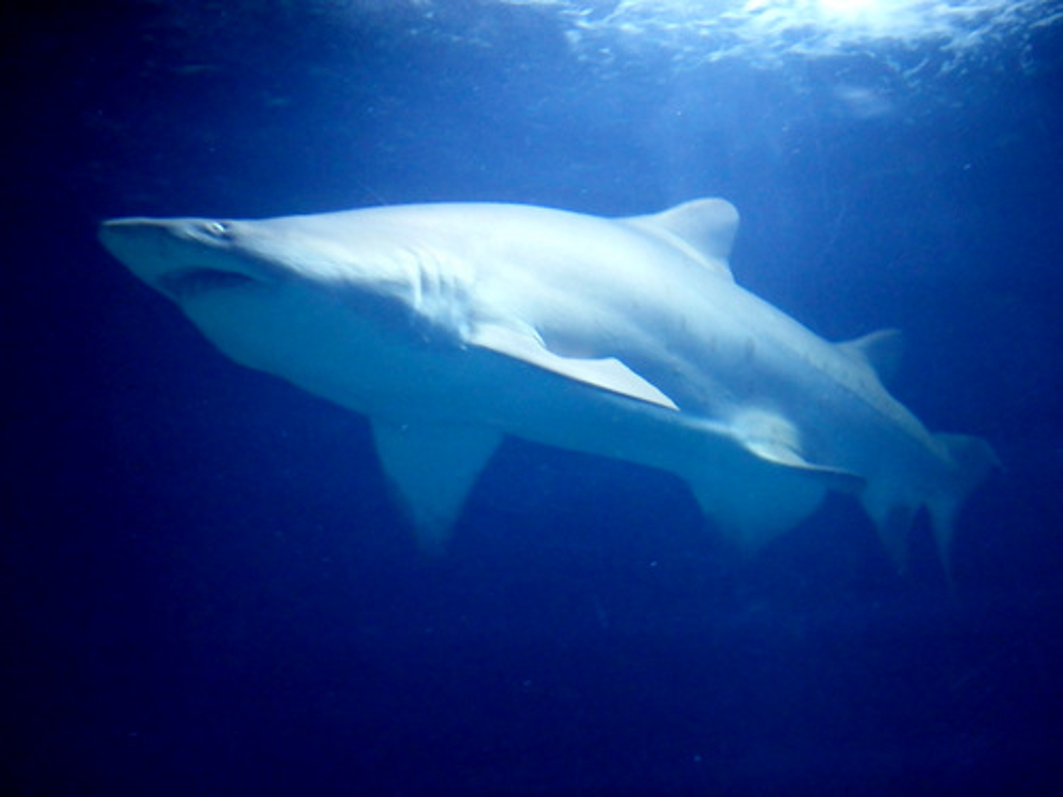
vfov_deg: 28.0
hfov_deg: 36.8
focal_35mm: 52
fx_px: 1597
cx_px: 532
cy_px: 398
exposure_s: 1/13
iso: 1250
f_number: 5
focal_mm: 9.4
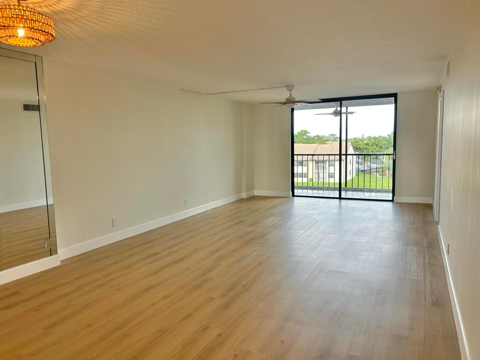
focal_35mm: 26
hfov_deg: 67.3
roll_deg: +1.5
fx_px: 361
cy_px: 180
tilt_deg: -6.0
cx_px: 240
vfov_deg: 53.1
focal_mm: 5.7
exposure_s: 1/167
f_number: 1.5
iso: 40
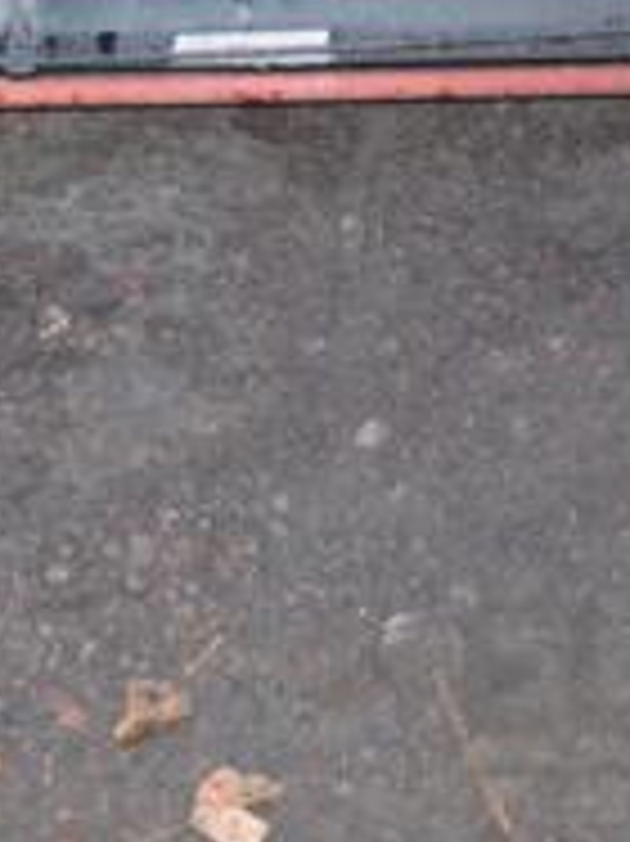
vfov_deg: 18.9
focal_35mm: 102
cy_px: 68
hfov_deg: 14.5
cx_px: 378
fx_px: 2478
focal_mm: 22
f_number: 5
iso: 800
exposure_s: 1/60
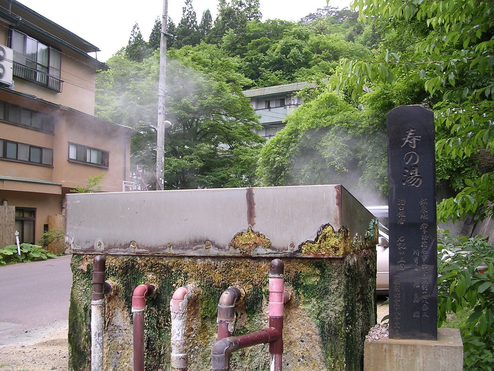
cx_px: 247
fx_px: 542
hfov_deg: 49.0
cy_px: 186
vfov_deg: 37.7
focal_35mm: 38
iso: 100
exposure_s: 1/175
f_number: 2.8
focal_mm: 5.8
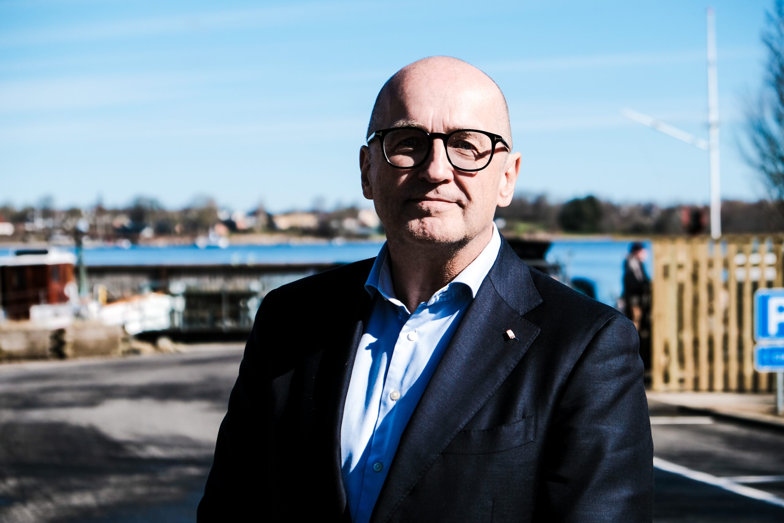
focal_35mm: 83
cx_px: 392
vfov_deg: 16.5
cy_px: 262
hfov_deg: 24.5
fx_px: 1808
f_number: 4.5
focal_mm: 55
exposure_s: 1/1600
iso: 200
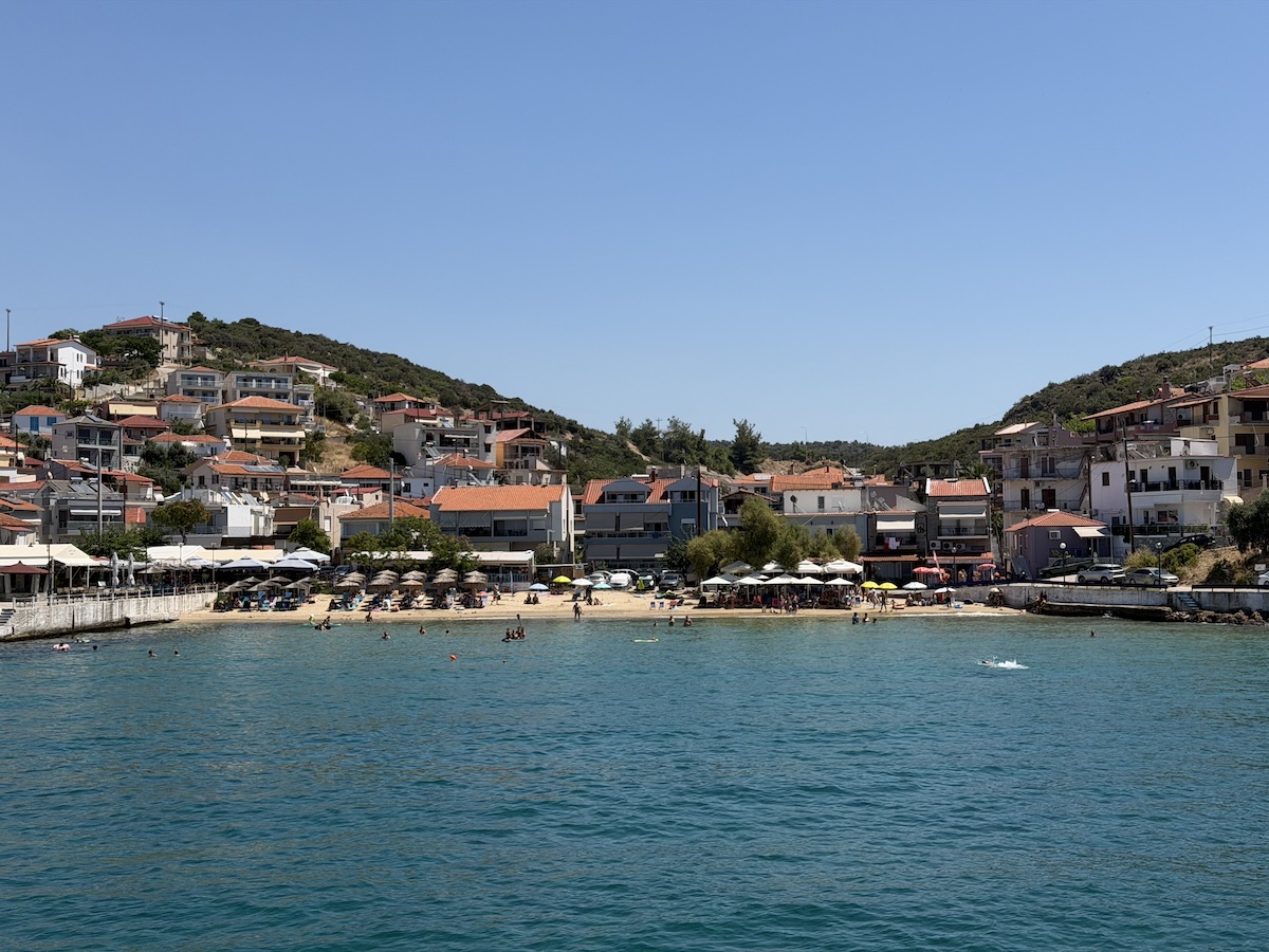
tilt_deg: +4.4
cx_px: 634
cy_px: 476
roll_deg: +0.9
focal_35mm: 48
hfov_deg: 39.7
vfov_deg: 30.3
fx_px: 1760
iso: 64
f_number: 1.78
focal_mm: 6.76
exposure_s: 1/6024
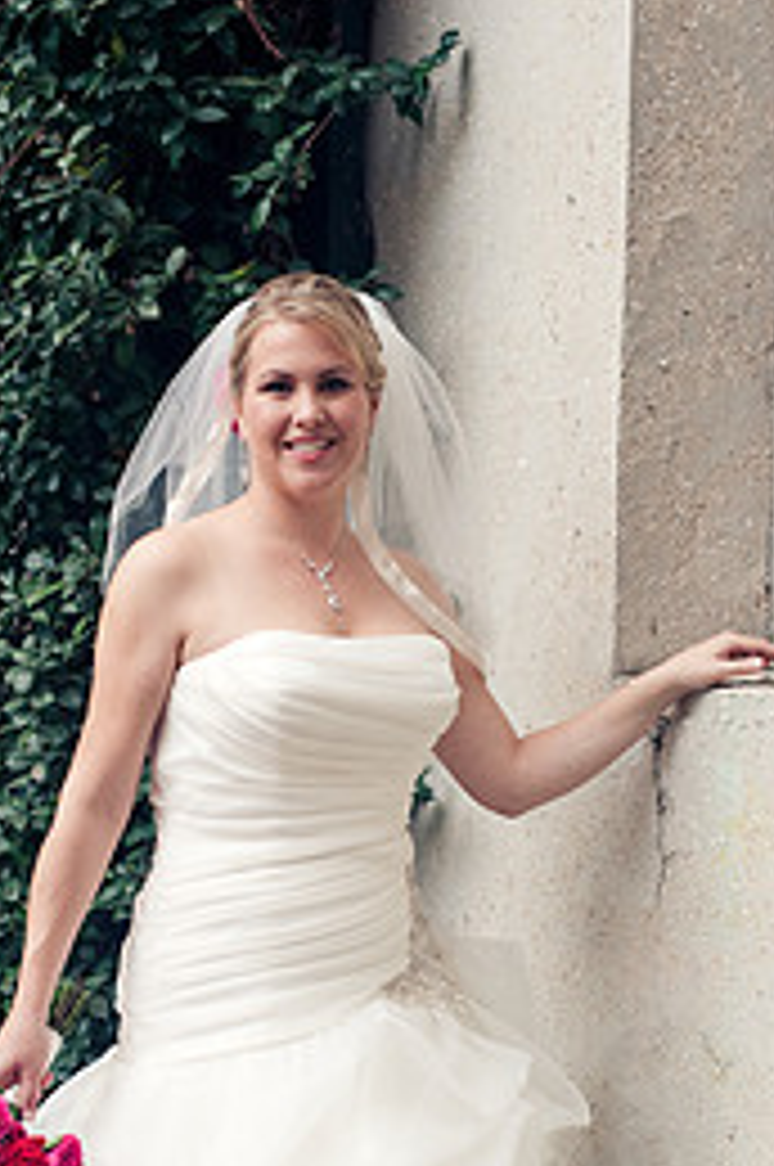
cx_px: 340
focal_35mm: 87
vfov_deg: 23.2
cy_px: 887
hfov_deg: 15.7
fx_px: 2813
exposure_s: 1/160
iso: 400
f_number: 5.6
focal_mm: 50
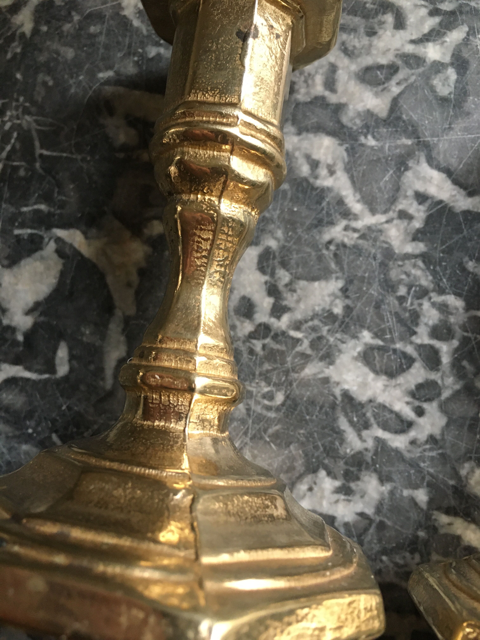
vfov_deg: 61.7
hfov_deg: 48.2
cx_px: 240
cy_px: 320
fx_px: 536
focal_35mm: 29
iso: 200
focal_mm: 4.15
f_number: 2.2
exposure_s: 1/33
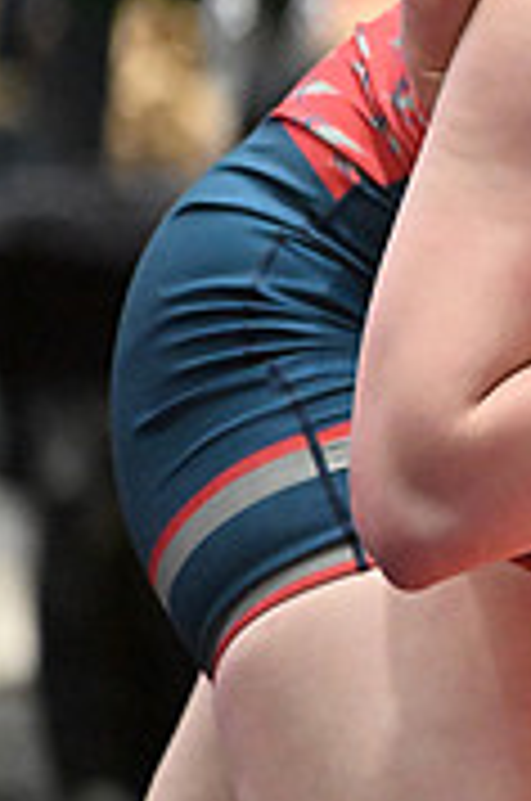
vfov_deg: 3.2
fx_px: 14503
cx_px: 1296
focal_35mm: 653
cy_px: 52
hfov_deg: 2.1
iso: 6400
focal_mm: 200
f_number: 2.8
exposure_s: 1/1250
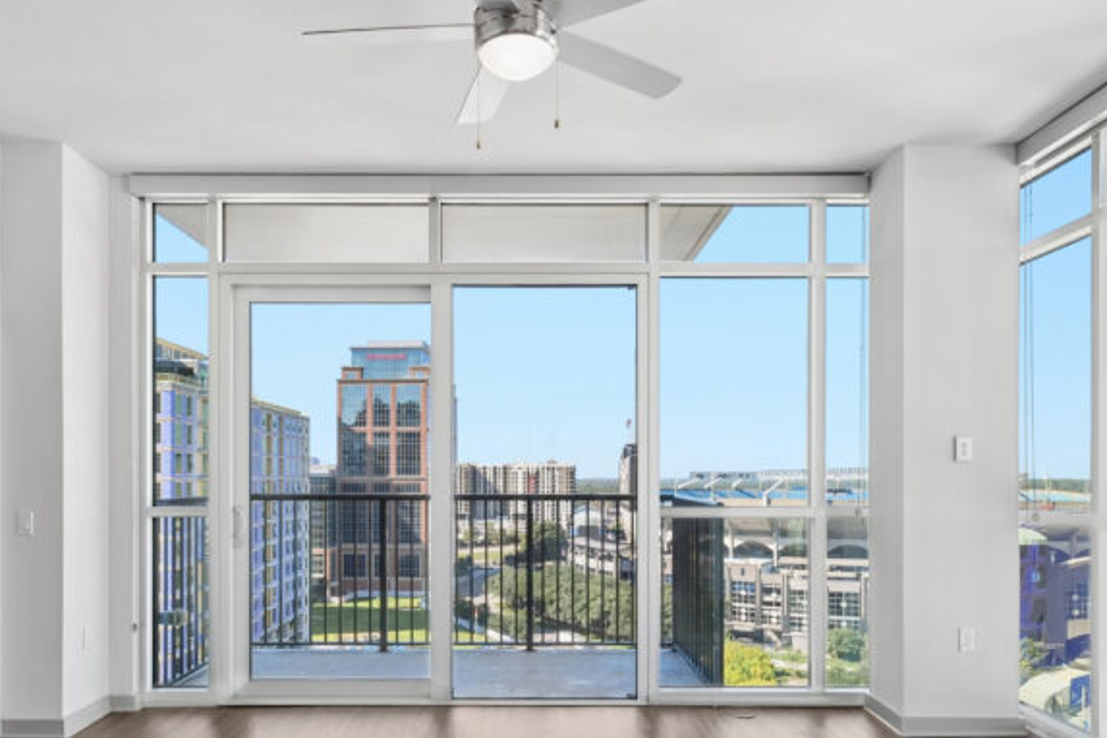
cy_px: 482
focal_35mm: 25
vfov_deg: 50.5
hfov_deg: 71.3
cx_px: 493
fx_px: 769
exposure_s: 1/250
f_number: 9
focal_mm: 14
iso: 1000
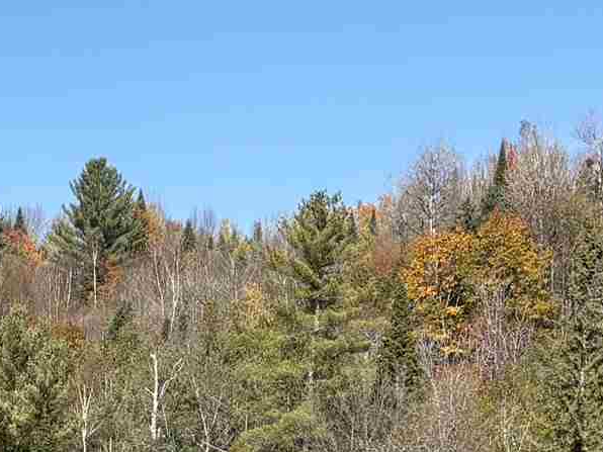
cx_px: -402
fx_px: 2334
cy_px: 688
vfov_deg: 10.7
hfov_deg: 13.5
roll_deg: +0.1
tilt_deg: -0.3
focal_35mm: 134
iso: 50
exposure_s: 1/2364
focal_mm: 5.96
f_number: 1.6
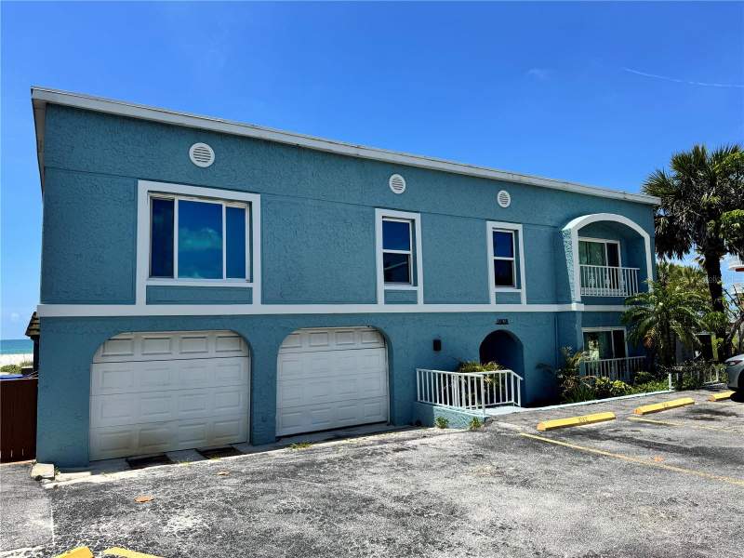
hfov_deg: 71.6
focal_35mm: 24
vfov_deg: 56.8
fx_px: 516
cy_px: 279
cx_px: 372
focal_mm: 6.76
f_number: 1.78
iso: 80
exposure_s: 1/4950
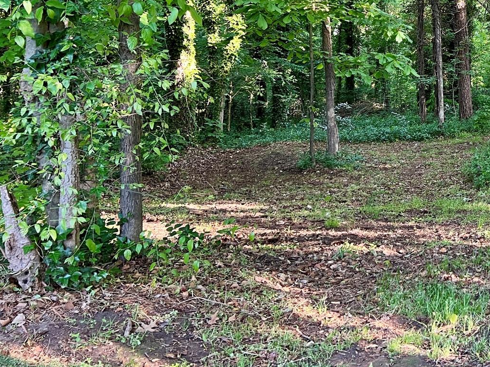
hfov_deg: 33.9
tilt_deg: -1.8
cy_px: 29
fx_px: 736
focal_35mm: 52
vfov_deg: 26.9
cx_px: 480
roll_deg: -0.2
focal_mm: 5.7
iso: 125
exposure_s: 1/95
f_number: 1.5
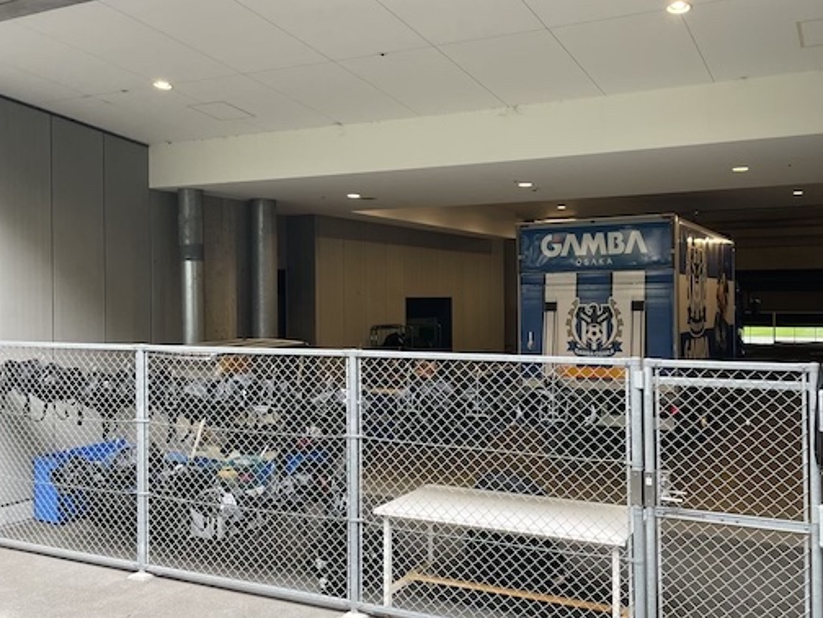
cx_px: 501
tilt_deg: -1.1
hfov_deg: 54.9
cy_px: 312
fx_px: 785
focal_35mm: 33
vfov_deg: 42.9
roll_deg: +0.4
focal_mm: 4.2
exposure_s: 1/121
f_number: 1.6
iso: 125
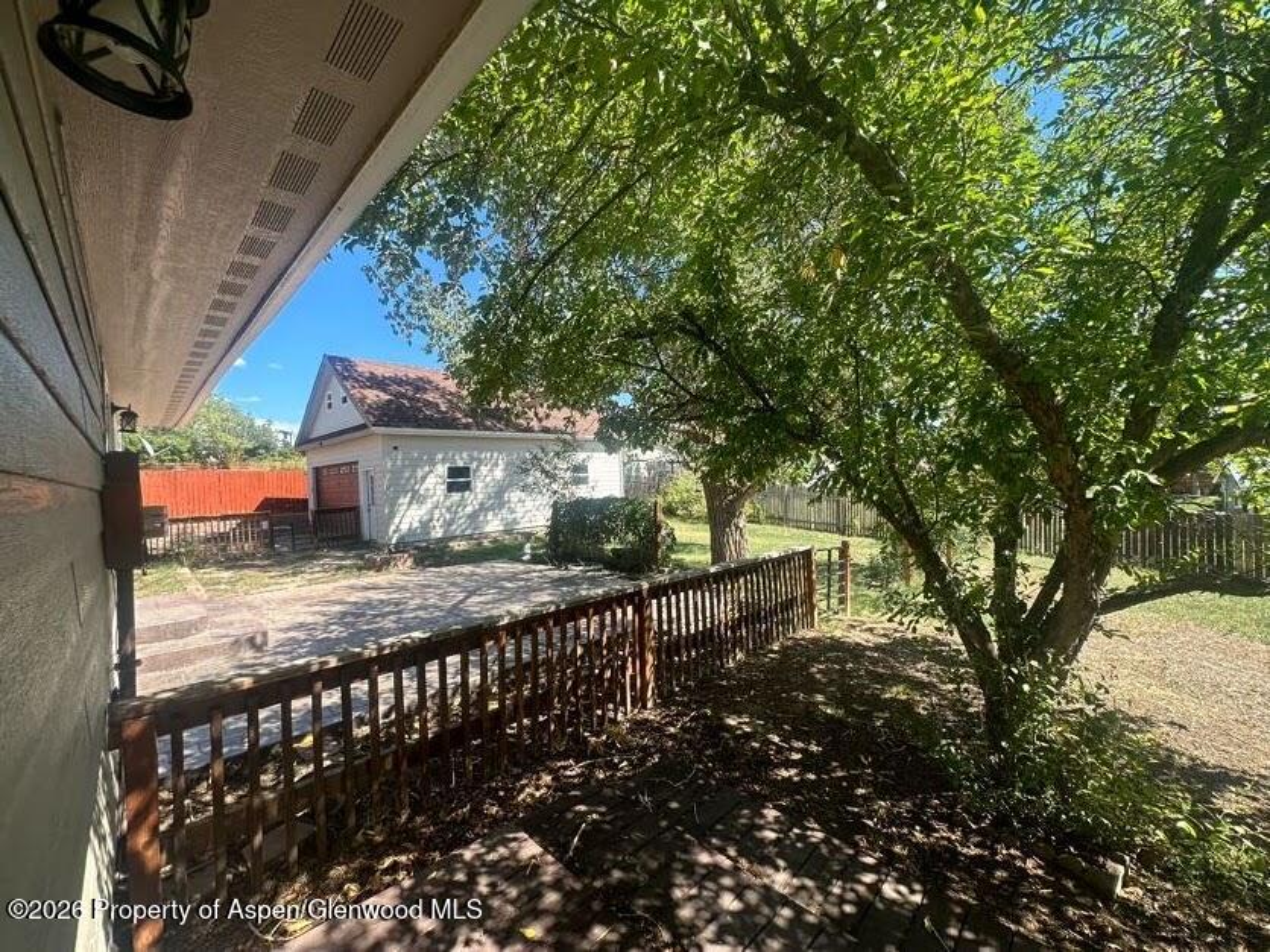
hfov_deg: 102.1
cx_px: 635
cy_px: 476
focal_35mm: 14
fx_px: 514
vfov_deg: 85.7
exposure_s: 1/485
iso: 40
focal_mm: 2.22
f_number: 2.2
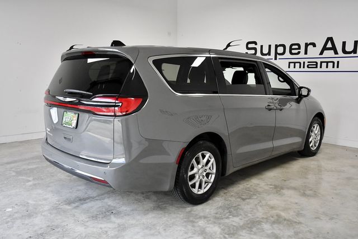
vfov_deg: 38.9
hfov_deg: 55.8
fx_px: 338
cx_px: 179
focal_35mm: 34
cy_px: 120
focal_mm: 23
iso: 2500
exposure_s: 1/1000
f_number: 5
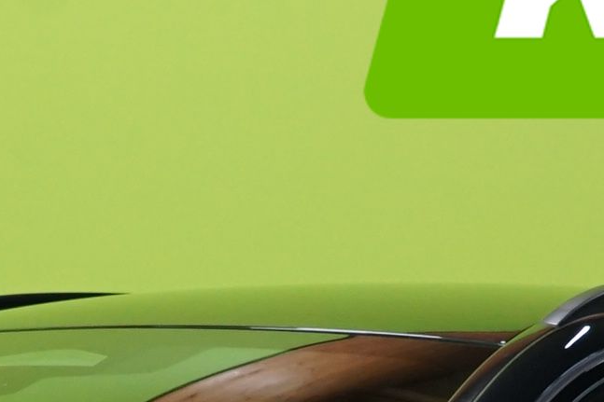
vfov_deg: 6.2
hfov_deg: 9.5
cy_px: 909
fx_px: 3573
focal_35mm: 213
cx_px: -98
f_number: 6.3
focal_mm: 35
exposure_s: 1/15
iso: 1250
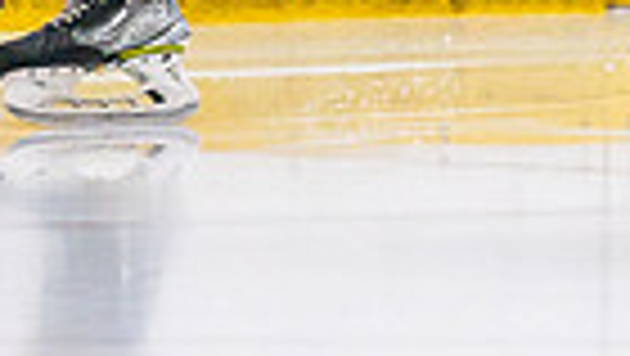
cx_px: -218
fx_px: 25211
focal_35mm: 1508
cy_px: -111
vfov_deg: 0.8
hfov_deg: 1.4
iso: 3200
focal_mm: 200
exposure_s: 1/1250
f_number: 2.8
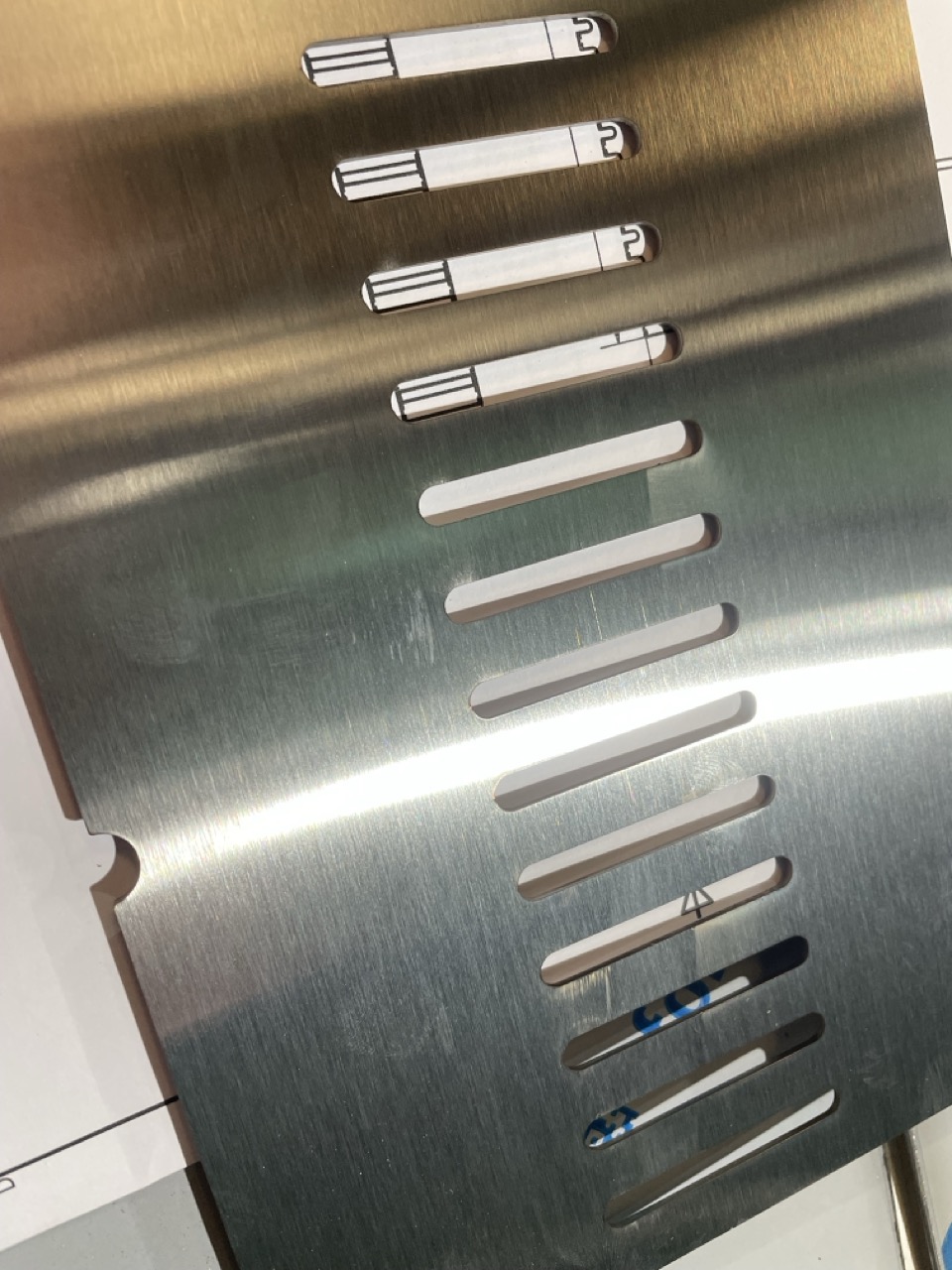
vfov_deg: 67.3
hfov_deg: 53.1
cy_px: 635
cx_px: 476
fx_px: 953
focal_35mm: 26
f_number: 1.6
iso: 100
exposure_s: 1/100
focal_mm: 4.2
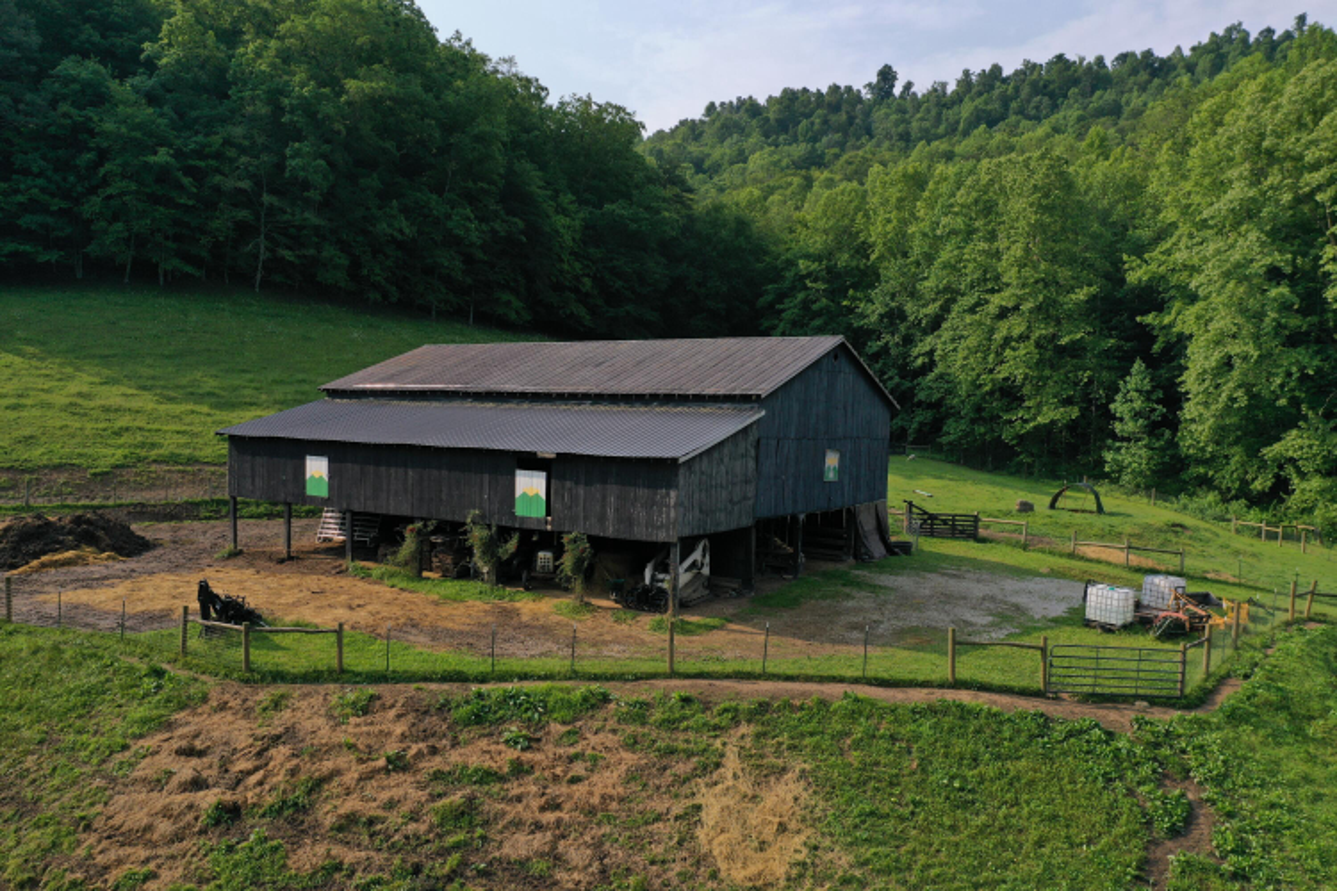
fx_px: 1040
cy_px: 446
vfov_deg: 46.4
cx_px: 668
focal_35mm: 28
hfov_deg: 65.5
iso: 100
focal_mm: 10.26
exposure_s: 1/200
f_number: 4.5
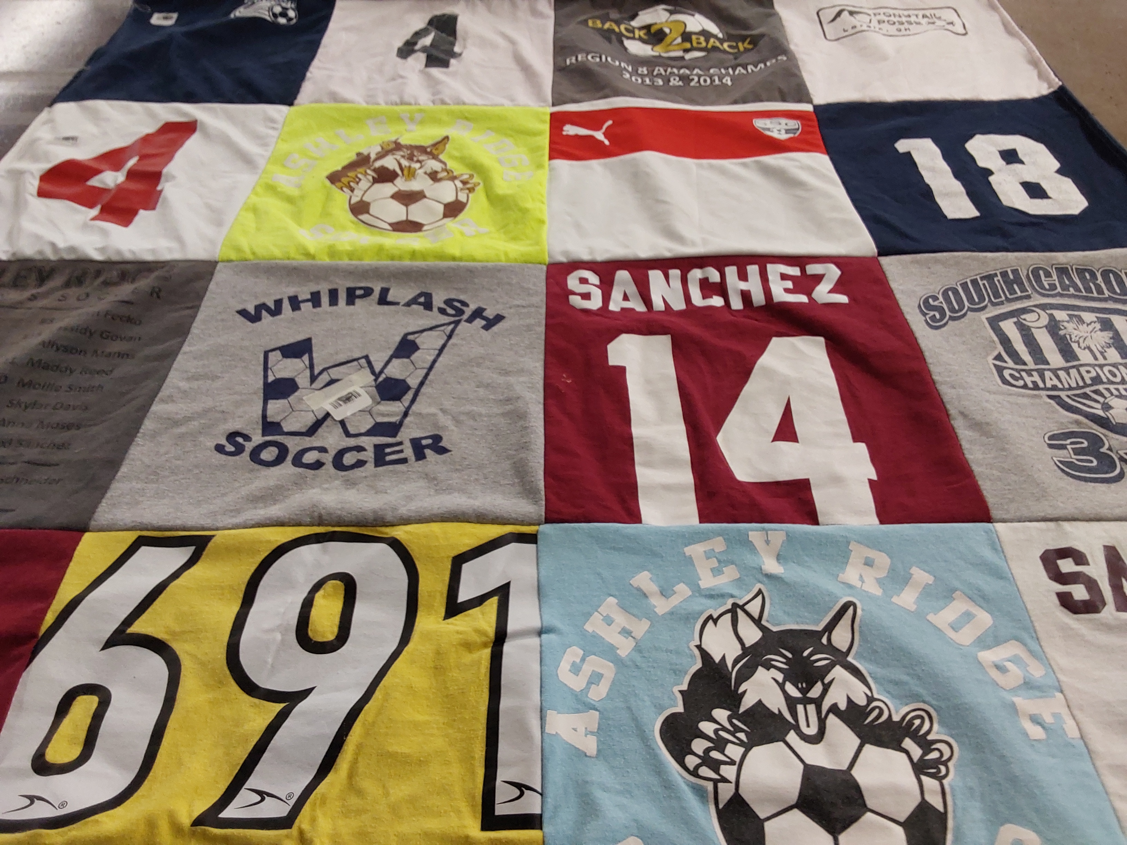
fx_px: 912
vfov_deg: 49.7
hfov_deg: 63.4
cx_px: 564
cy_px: 422
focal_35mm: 28
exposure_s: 1/60
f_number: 1.9
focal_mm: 2.91
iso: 80
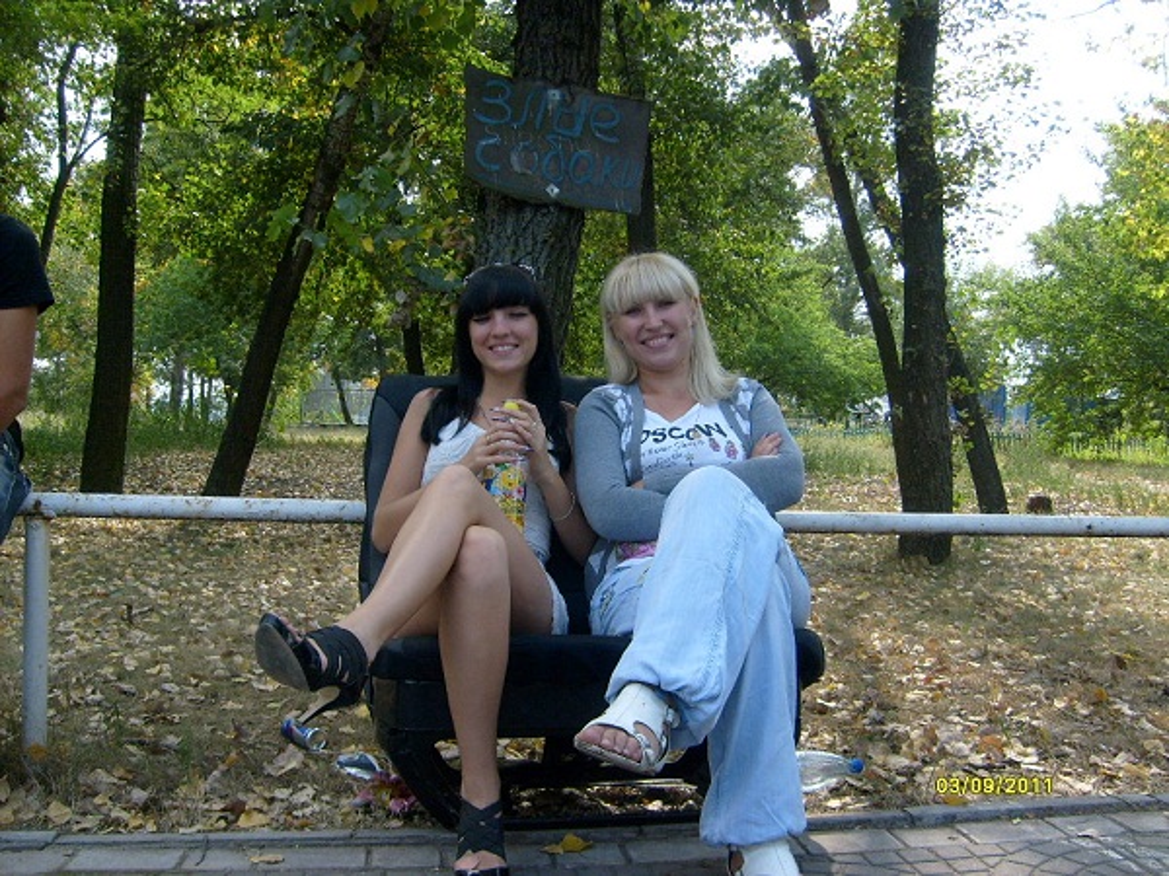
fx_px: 1182
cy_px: 438
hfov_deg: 52.6
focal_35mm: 35
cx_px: 584
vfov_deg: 40.7
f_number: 2.8
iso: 80
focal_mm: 5.8
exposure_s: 1/250
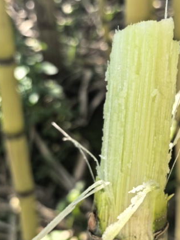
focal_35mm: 60
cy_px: 151
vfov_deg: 32.0
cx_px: 155
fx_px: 416
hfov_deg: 23.9
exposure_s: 1/341
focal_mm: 6.98
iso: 50
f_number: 2
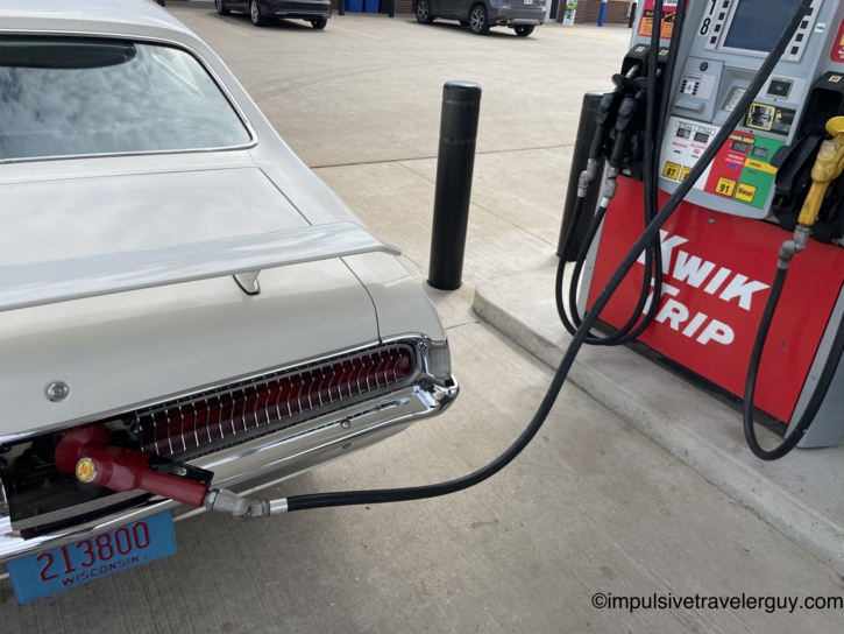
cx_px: 422
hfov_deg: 67.3
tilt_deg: -24.5
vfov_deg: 53.1
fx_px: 634
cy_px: 317
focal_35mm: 26
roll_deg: -7.0
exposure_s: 1/3205
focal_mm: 4.2
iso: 32
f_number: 1.6
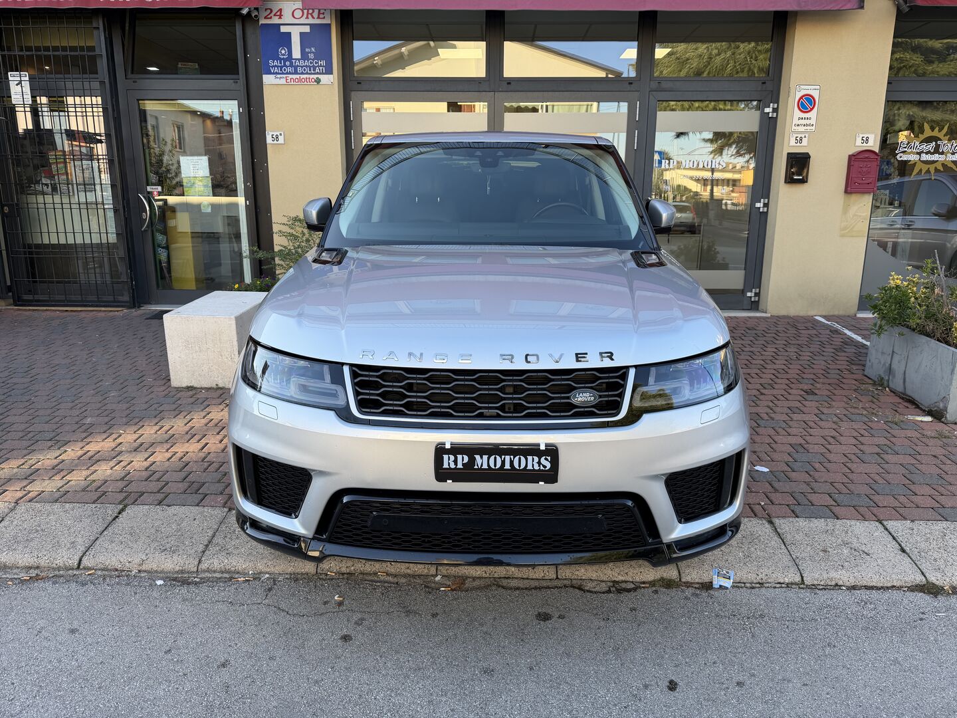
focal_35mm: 24
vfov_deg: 56.8
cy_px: 359
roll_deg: -0.2
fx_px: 664
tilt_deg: -13.0
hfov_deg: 71.6
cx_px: 478
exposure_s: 1/456
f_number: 1.78
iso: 80
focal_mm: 6.76
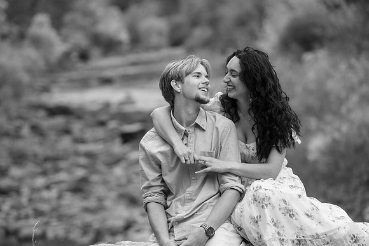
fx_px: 1528
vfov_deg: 9.2
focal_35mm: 149
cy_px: 123
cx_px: 184
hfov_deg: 13.8
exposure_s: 1/250
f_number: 3.5
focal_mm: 149
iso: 320
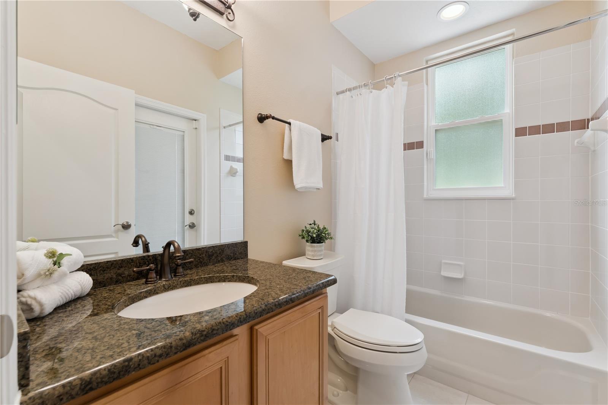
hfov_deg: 96.7
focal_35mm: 16
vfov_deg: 73.7
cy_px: 202
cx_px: 304
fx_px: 270
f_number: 10
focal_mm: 16
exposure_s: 1/30
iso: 800
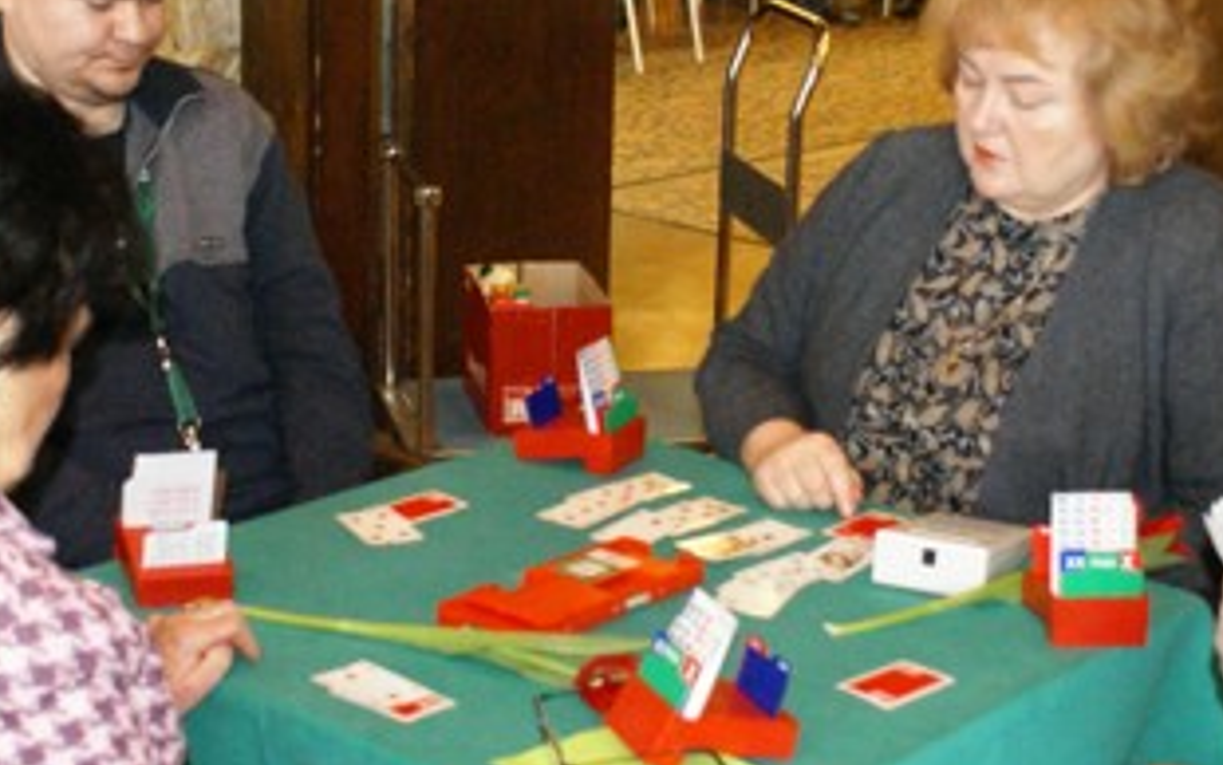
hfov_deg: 29.8
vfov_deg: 18.9
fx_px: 2301
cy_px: 371
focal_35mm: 69
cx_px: 635
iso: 1600
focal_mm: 20
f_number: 4
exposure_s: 1/40
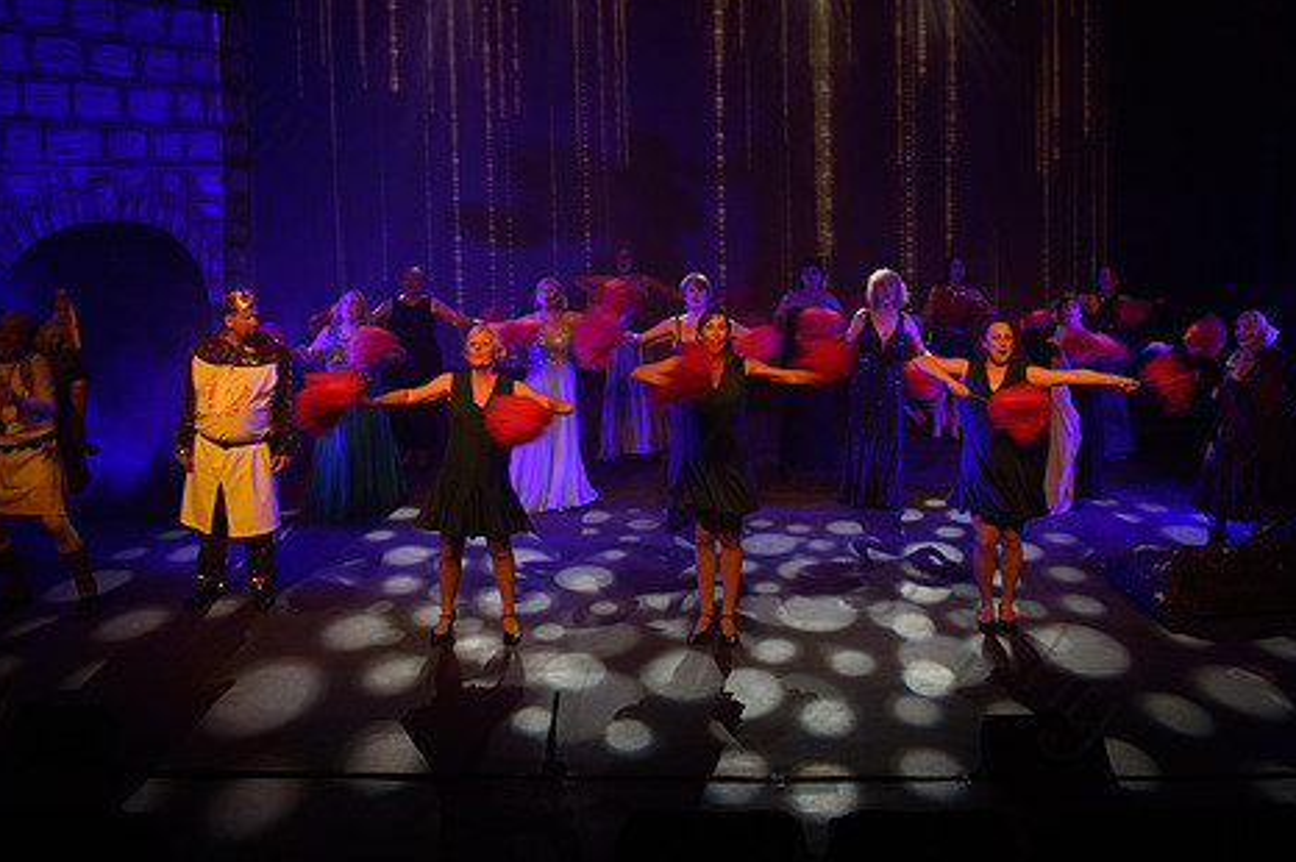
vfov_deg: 33.6
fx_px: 1403
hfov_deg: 49.3
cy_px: 233
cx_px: 777
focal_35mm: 39
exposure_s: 1/60
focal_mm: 24
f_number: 3.5
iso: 1000
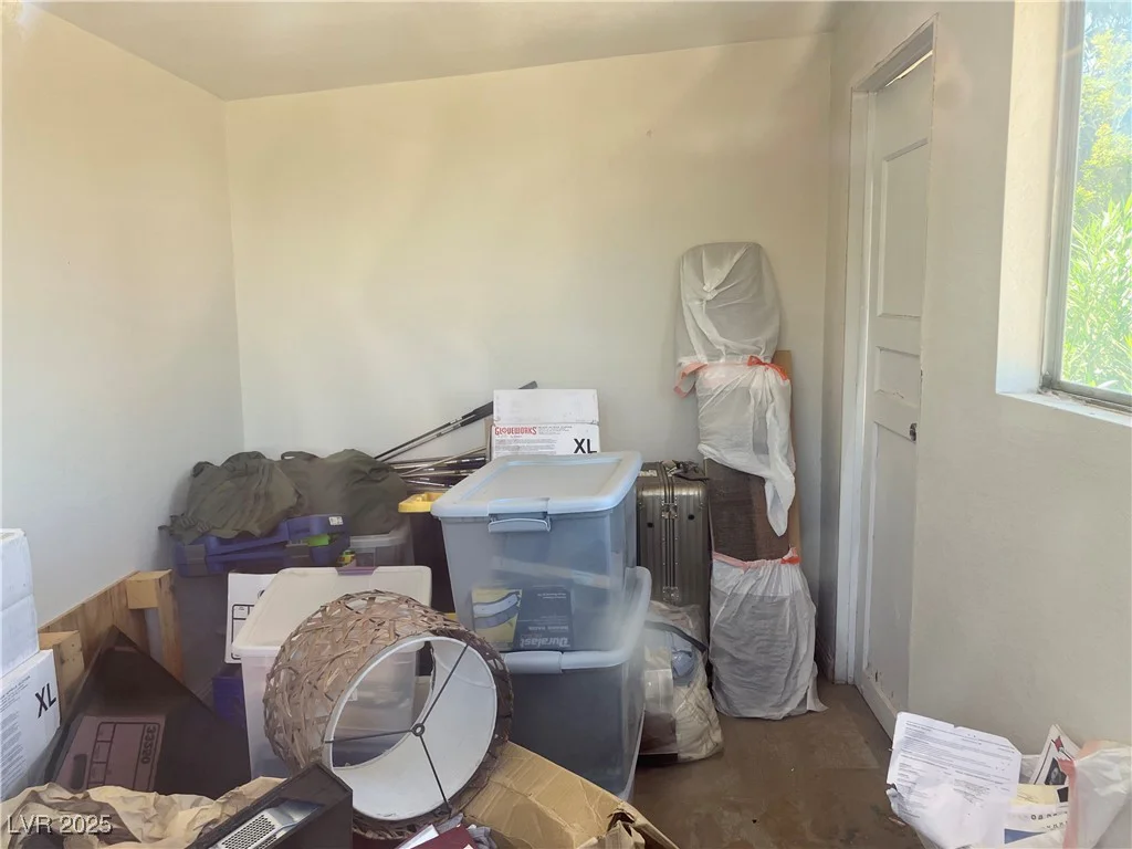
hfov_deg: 63.4
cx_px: 566
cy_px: 424
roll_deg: +0.5
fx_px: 916
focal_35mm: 28
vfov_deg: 49.7
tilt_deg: -7.8
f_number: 1.8
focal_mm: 3.99
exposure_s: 1/121
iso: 50
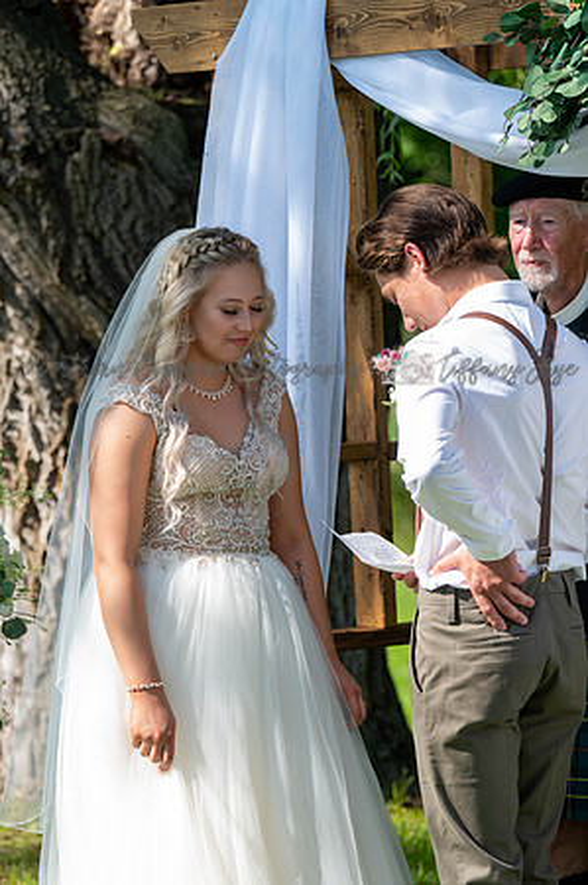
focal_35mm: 200
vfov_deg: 10.3
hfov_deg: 6.9
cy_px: 442
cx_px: 294
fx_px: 4911
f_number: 5
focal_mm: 200
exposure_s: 1/500
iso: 200
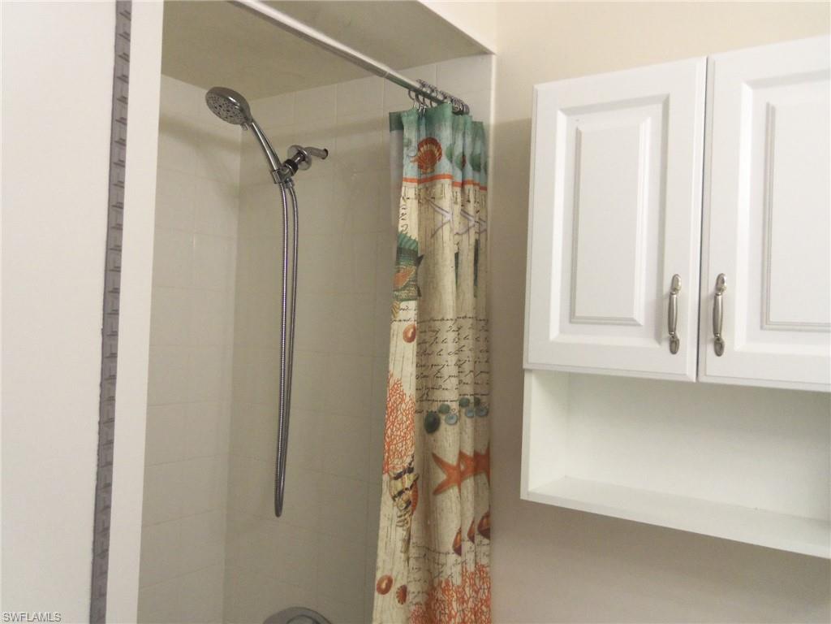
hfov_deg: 63.4
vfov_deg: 49.7
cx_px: 416
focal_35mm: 28
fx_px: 672
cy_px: 312
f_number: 3.9
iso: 250
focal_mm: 5.1
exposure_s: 1/30
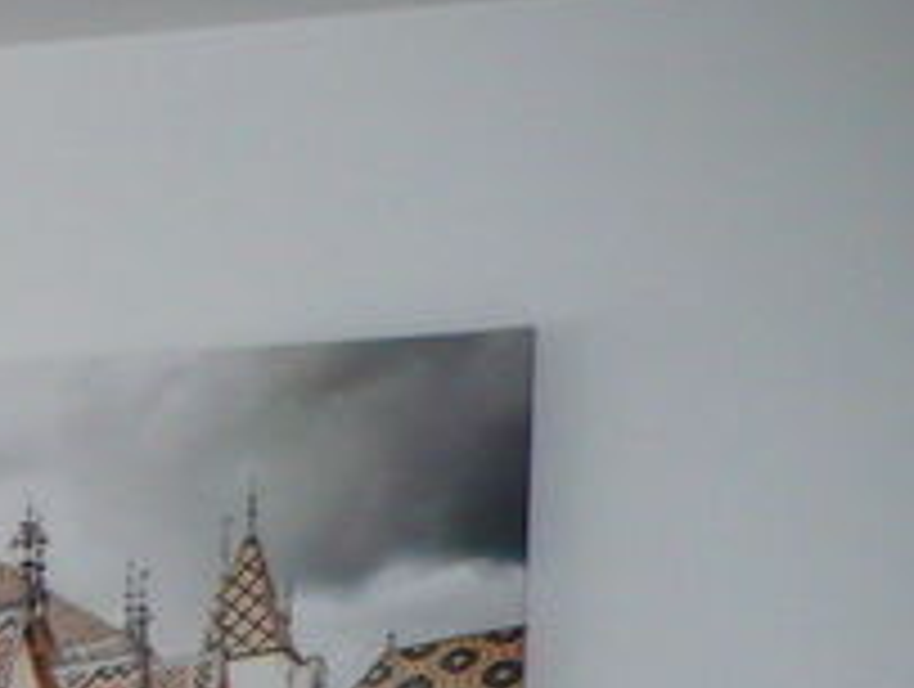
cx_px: -1333
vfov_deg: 8.0
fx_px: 4550
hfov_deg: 10.0
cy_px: 1668
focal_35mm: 172
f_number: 2.8
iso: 200
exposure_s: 1/30
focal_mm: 5.8
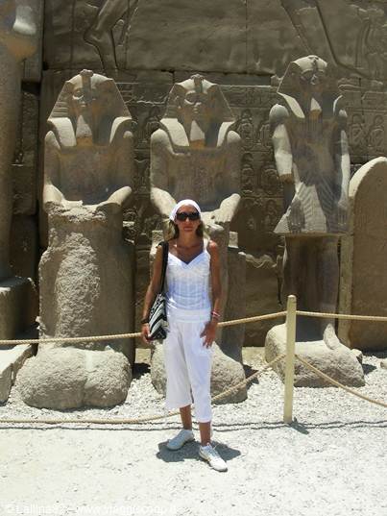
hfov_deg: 37.7
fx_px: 566
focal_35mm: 38
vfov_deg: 49.0
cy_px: 258
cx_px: 194
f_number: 5.6
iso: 50
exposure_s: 1/400
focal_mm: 6.3
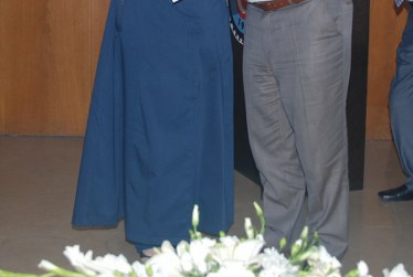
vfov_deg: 17.5
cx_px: 212
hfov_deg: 26.3
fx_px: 885
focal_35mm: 77
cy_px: 14
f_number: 4
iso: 200
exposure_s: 1/60
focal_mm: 24
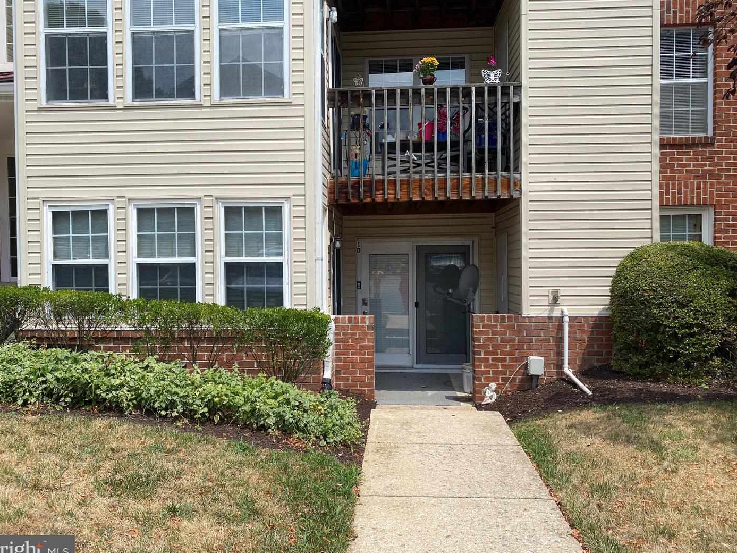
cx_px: 364
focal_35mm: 27
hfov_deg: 65.3
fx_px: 575
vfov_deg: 51.3
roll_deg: -0.1
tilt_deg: -2.0
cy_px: 279
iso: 32
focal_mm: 4.25
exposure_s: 1/2817
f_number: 1.8
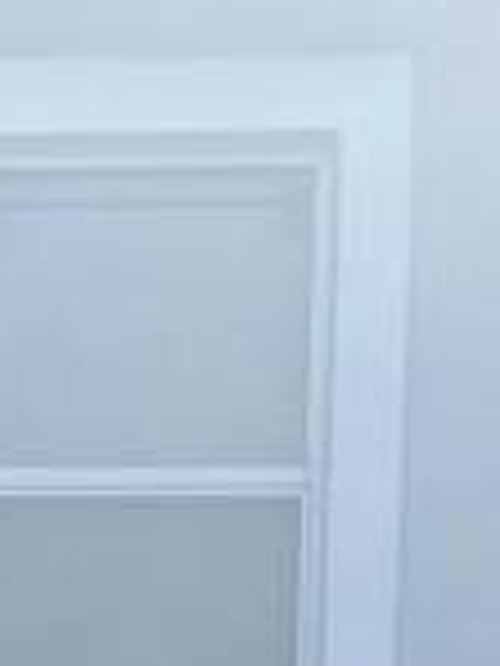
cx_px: -59
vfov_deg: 8.1
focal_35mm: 187
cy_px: 2336
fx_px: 3601
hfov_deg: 7.9
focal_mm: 5.7
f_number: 1.5
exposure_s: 1/1808
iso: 50
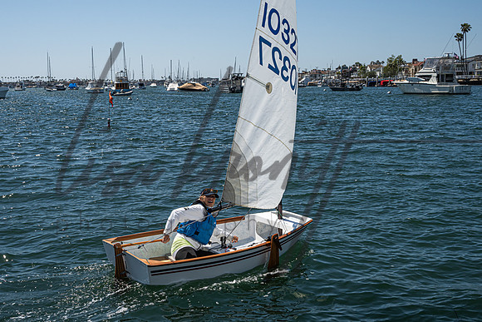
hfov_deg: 42.8
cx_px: 212
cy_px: 155
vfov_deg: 29.4
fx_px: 613
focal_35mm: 46
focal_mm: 33.5
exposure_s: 1/640
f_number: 16
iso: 250
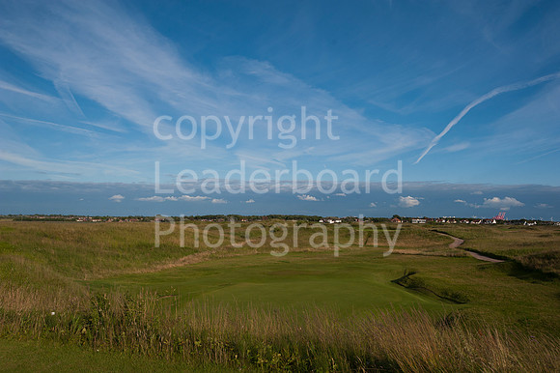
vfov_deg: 41.1
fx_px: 497
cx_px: 280
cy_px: 186
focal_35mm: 32
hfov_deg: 58.7
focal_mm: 32
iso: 200
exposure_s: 1/1000
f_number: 8
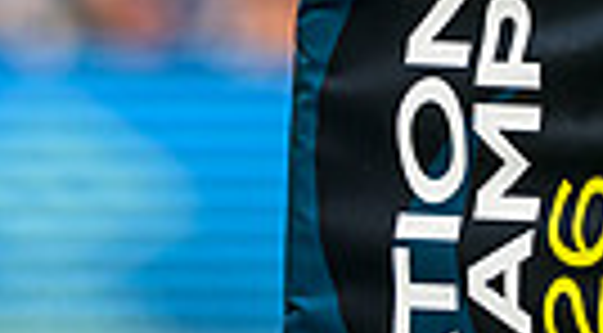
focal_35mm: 2106
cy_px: 745
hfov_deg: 1.0
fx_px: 33527
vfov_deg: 0.6
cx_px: -369
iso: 250
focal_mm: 400
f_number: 2.8
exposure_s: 1/4000
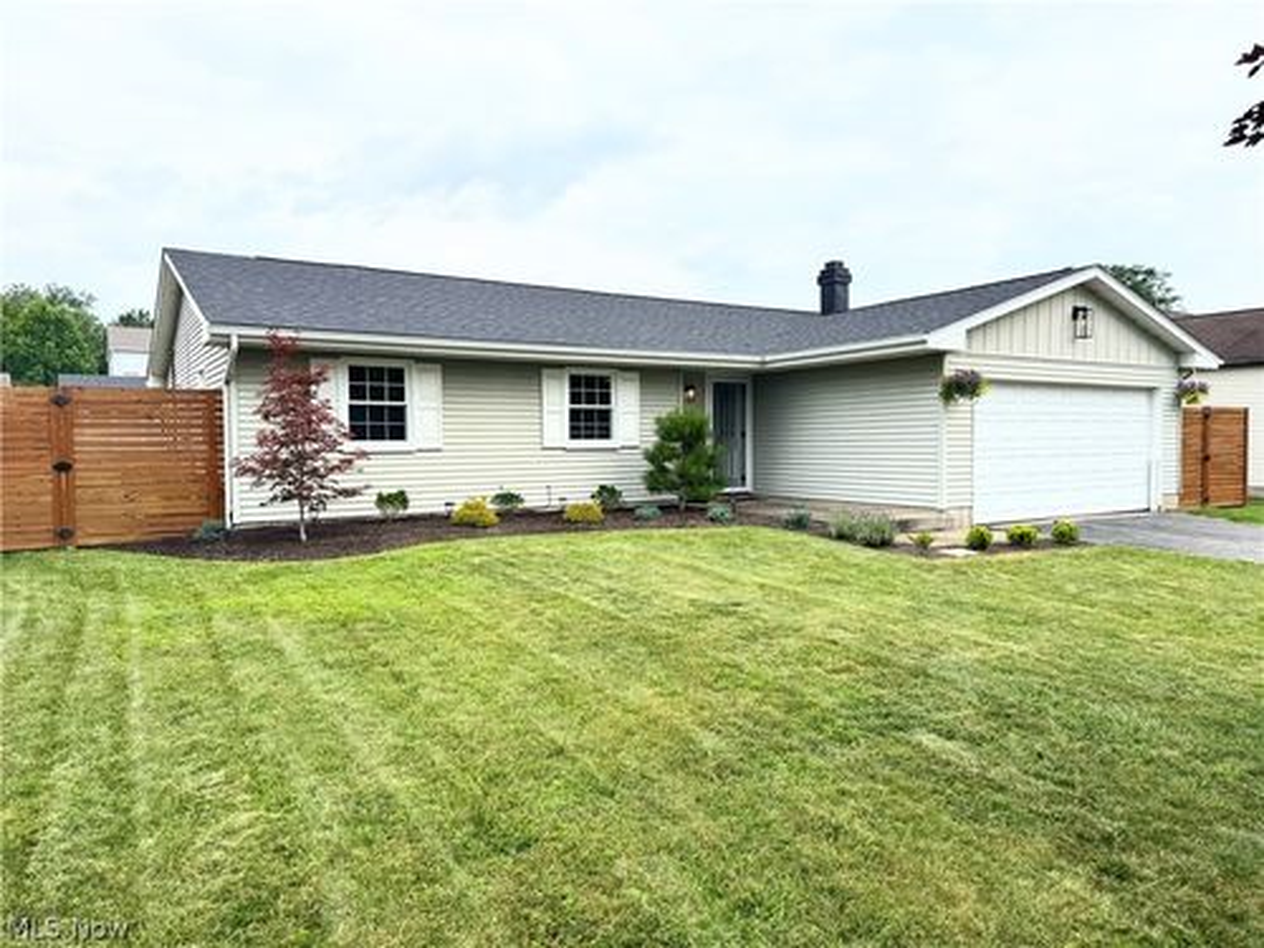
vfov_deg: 56.8
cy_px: 474
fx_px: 876
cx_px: 632
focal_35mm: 24
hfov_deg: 71.6
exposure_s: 1/3413
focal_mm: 6.76
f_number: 1.78
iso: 80
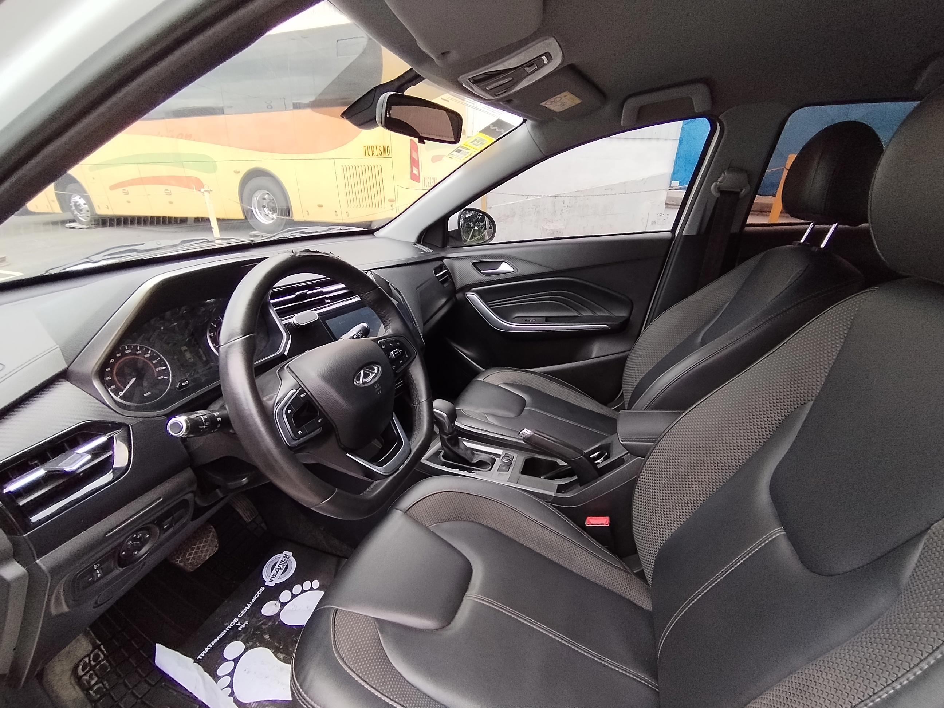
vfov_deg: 78.1
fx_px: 436
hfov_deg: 94.5
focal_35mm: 16
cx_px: 472
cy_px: 354
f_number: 2.2
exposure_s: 1/164
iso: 100
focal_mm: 1.42
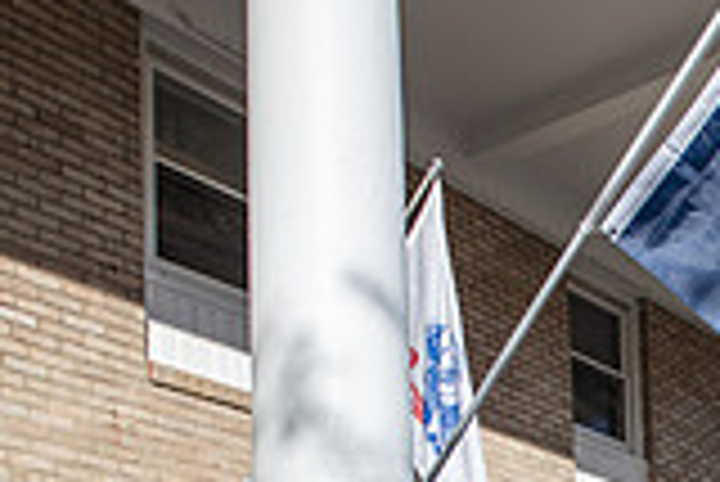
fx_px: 1381
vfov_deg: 17.3
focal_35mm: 69
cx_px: 801
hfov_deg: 26.8
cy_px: 782
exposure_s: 1/800
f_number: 3.5
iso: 80
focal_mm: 19
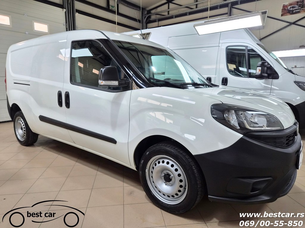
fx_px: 203
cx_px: 152
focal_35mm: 23
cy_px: 114
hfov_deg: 73.9
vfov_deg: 58.9
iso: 50
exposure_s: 1/100
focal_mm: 5.4
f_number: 1.8
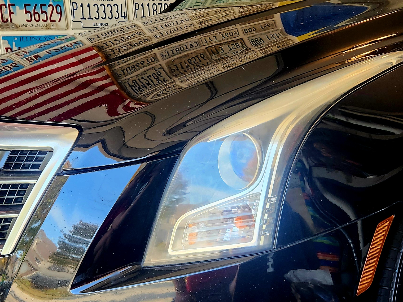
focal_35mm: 54
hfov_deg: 35.4
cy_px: 140
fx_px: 629
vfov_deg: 27.0
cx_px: 248
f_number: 1.8
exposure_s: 1/182
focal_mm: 5.4
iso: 125
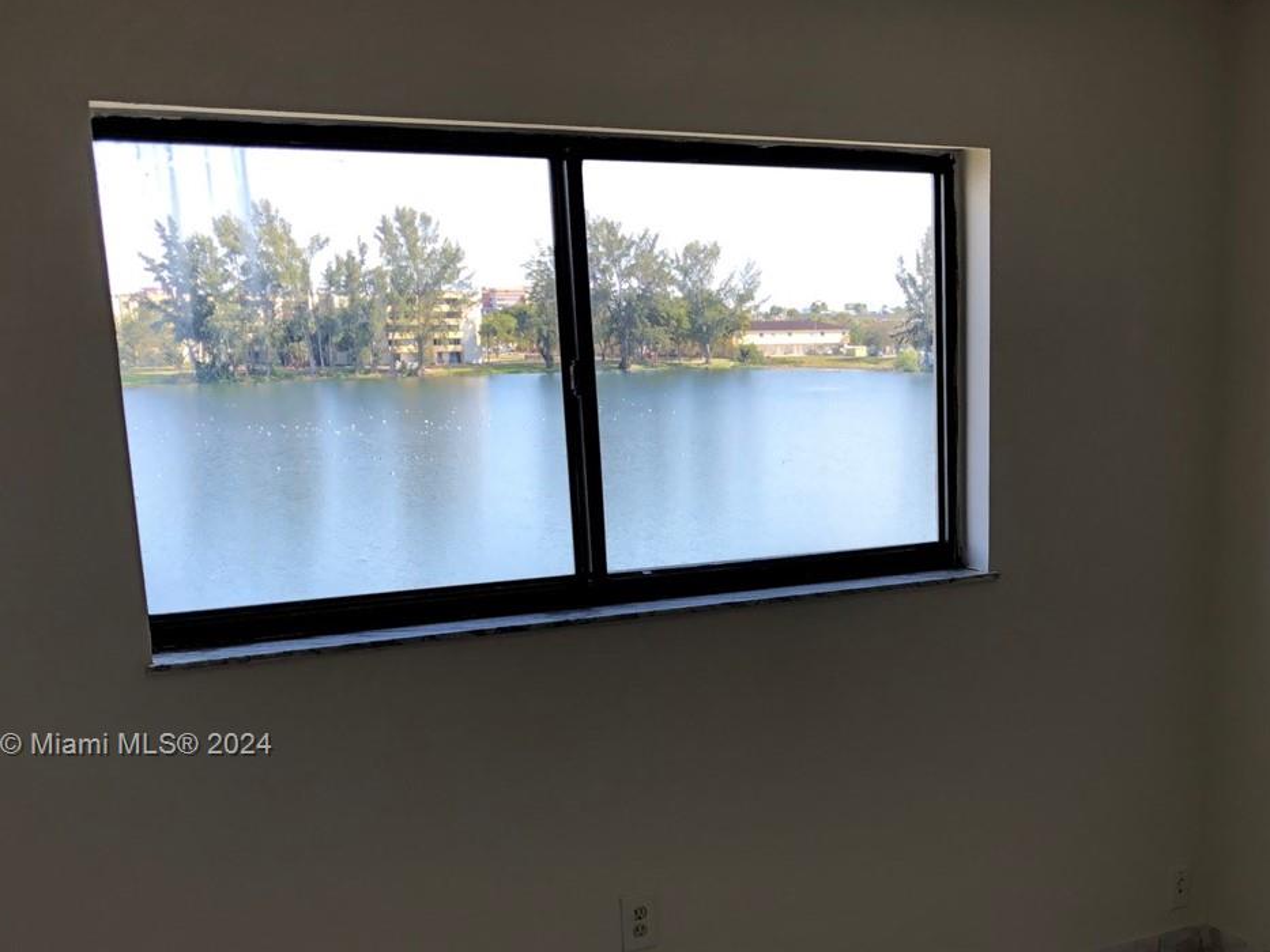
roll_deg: +2.0
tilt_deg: -13.8
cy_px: 747
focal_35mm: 48
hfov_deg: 38.8
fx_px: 1761
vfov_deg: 29.6
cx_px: 926
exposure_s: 1/120
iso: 25
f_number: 1.8
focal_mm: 3.99
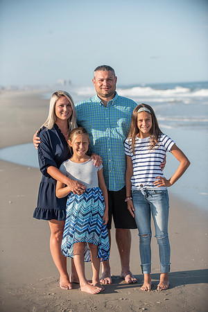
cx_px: 104
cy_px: 156
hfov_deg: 15.2
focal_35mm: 90
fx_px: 780
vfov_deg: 22.6
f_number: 3.5
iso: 250
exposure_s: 1/3200
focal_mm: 90
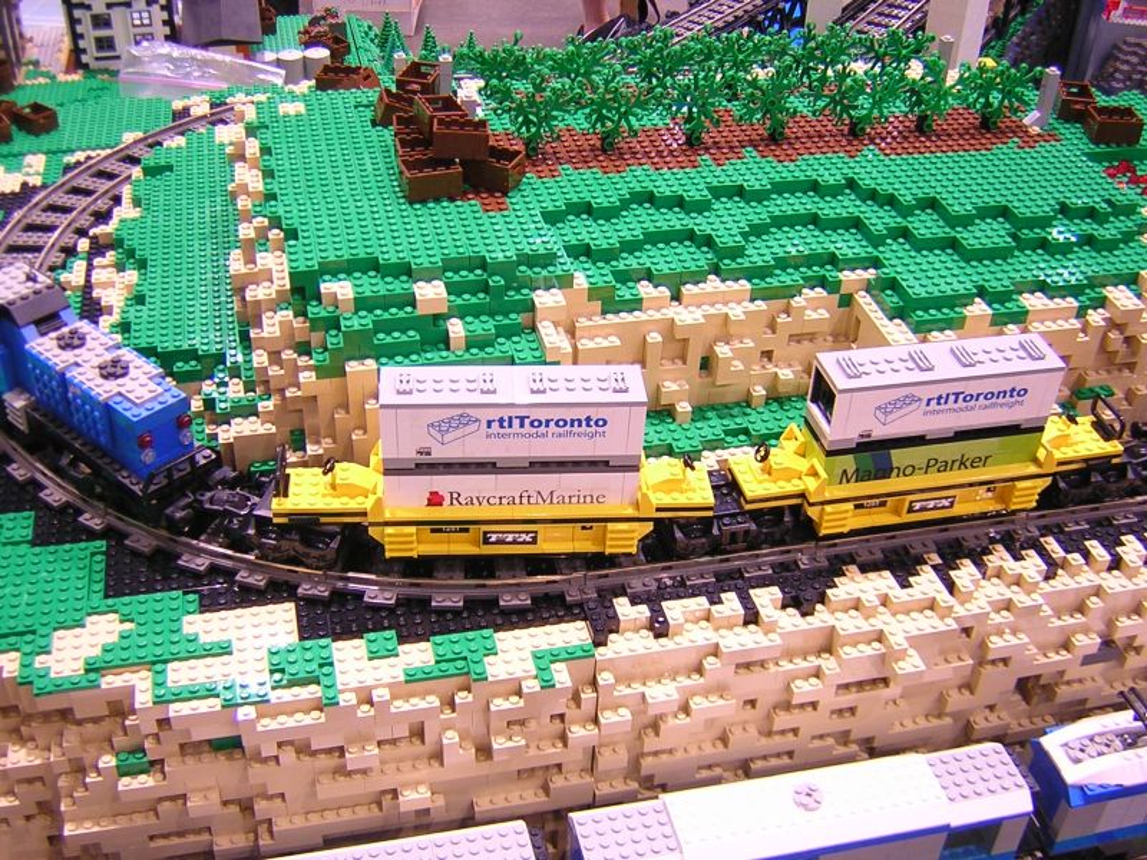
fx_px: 1193
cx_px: 574
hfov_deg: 51.4
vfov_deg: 39.7
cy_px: 430
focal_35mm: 36
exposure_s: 1/3.9
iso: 100
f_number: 2.6
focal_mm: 4.7
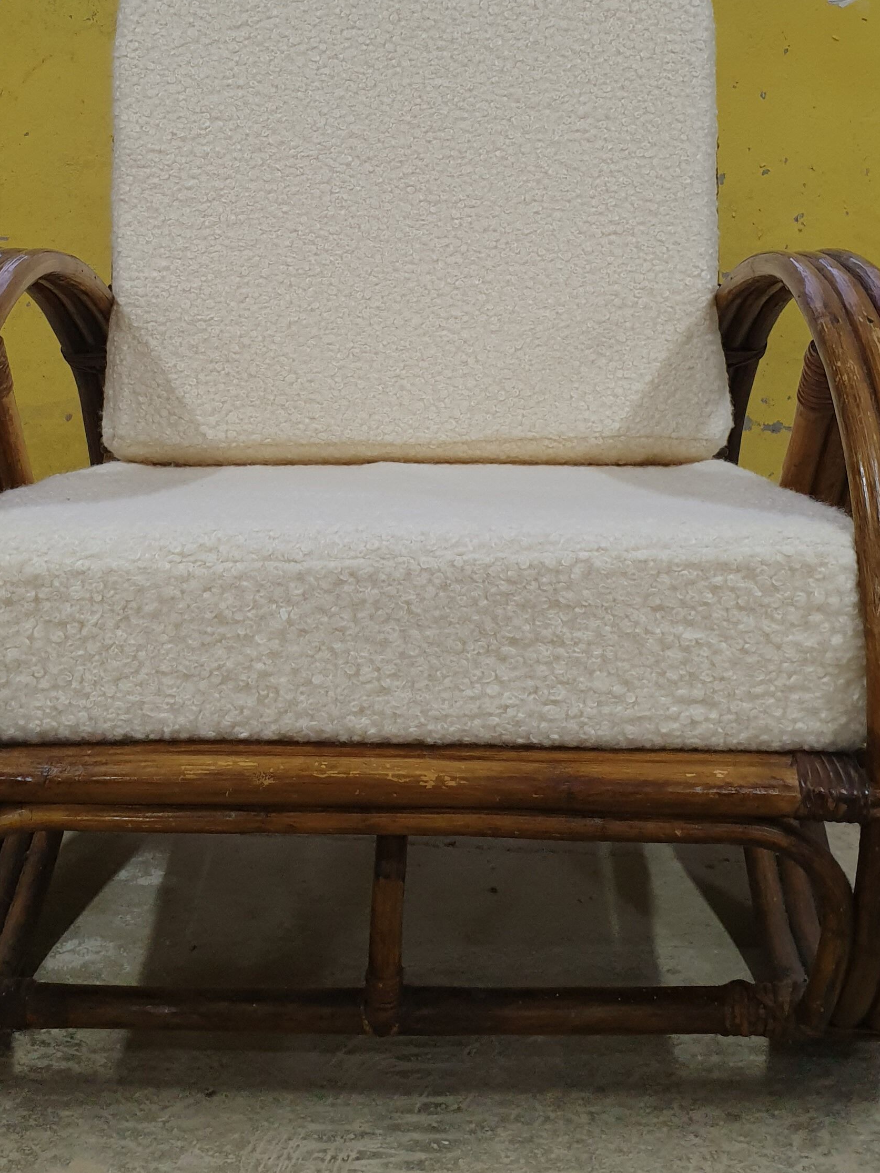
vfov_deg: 39.4
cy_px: 297
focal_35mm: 47
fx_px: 1593
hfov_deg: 30.8
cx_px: 382
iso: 160
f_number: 2.4
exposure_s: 1/50
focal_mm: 4.3
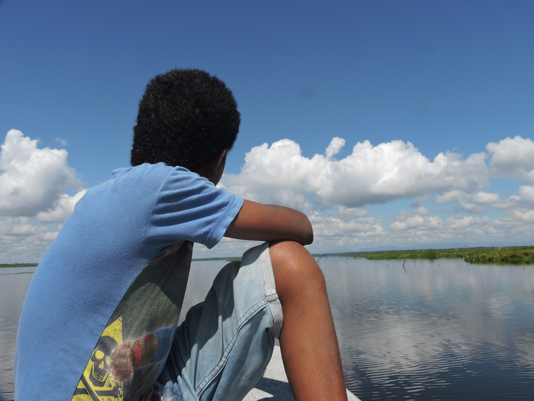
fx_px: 370
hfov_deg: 71.6
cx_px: 267
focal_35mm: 24
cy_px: 200
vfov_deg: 56.8
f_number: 4.2
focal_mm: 4.3
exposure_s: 1/1250
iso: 100
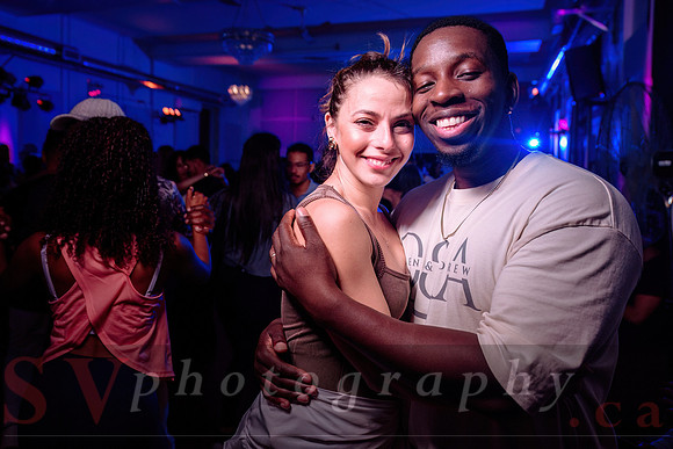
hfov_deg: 66.3
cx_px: 336
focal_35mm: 28
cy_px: 191
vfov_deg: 46.9
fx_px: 515
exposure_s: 1/40
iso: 800
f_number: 3.5
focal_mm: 24
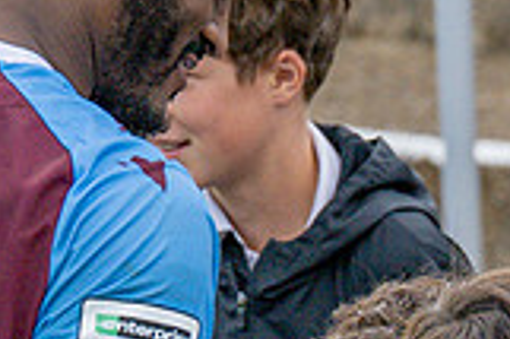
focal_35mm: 682
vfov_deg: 2.0
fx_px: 9652
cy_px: 634
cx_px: 451
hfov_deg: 3.0
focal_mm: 82
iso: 400
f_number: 4
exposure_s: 1/1250
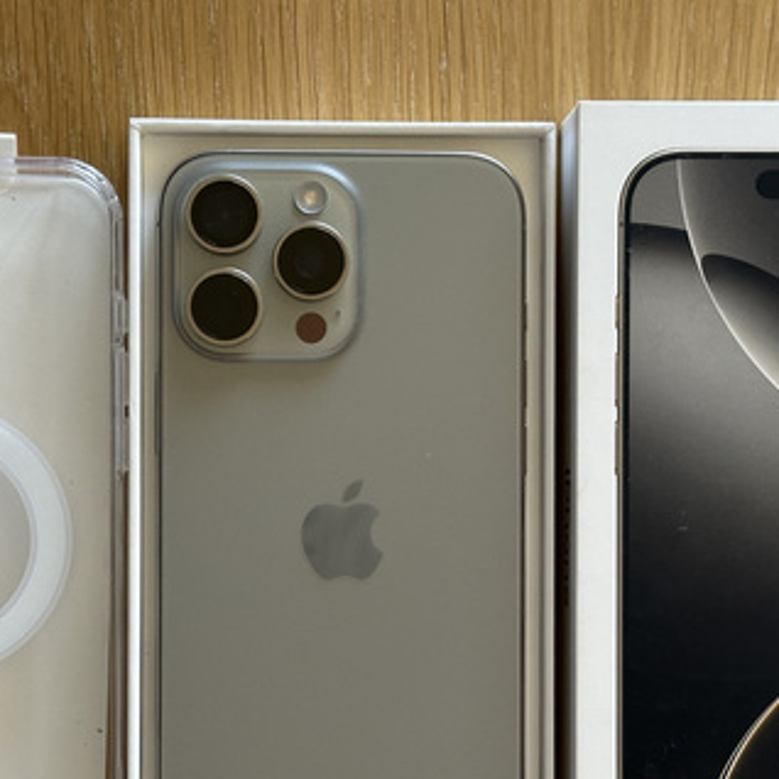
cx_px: 385
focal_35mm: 80
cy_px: 514
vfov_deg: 21.6
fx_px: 2037
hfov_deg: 21.7
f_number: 1.78
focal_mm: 6.86
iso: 125
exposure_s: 1/60
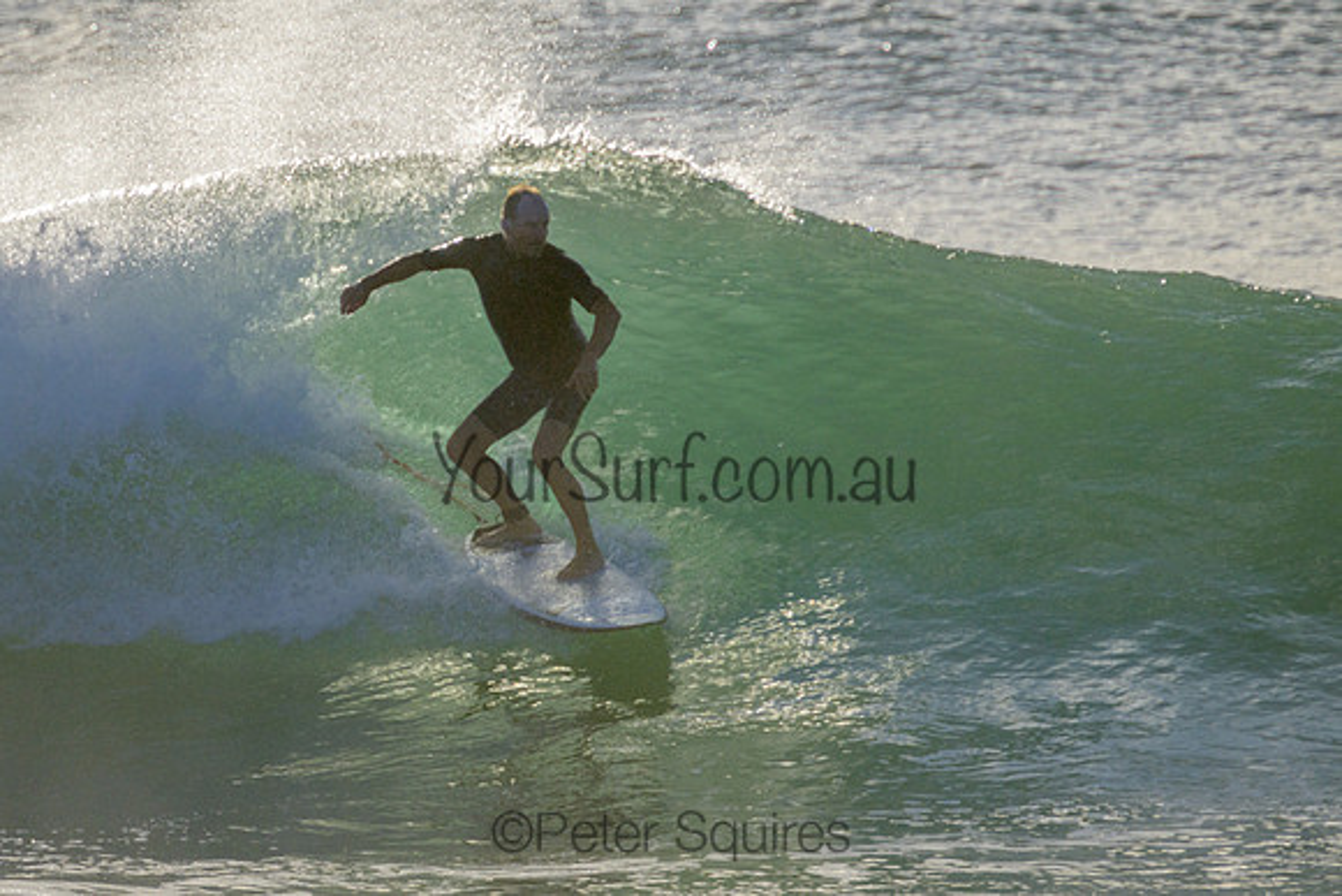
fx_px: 40780
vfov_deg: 1.3
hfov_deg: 1.9
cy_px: 407
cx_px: 505
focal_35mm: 1094
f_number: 11
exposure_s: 1/2000
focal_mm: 800
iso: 450
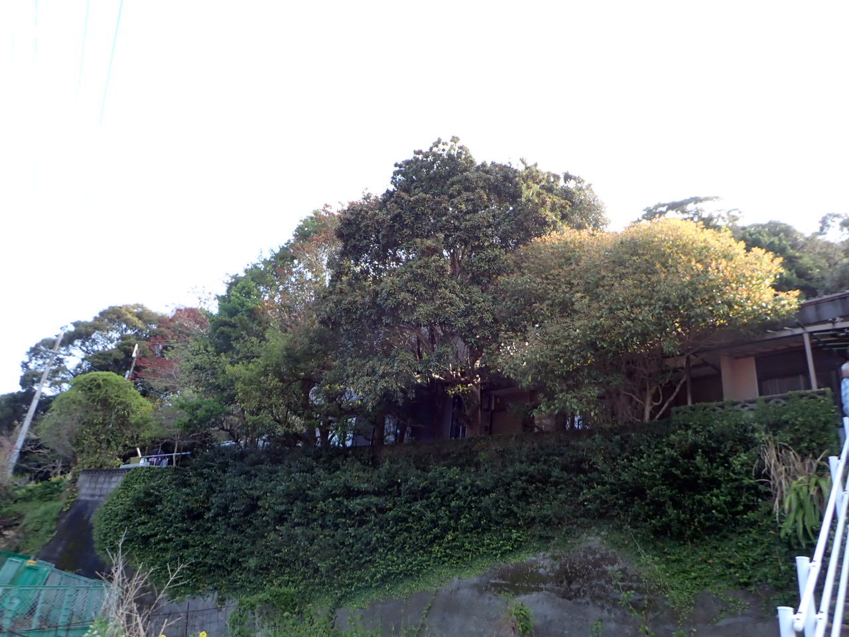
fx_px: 613
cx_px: 424
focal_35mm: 25
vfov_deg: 54.9
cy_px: 318
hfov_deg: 69.4
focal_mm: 4.5
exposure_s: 1/200
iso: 100
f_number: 2.8
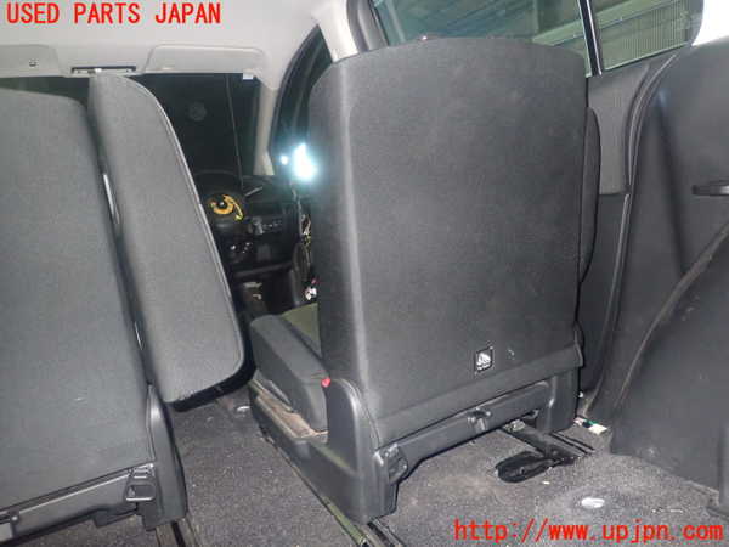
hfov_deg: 69.4
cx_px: 364
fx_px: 526
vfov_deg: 54.9
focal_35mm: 25
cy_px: 274
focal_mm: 4.5
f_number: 2
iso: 800
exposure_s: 1/30
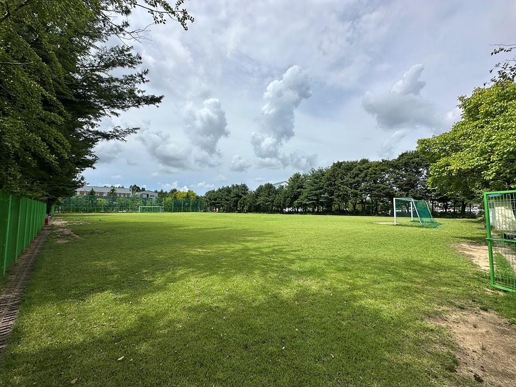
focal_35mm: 14
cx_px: 258
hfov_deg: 102.1
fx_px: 209
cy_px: 194
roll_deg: -0.4
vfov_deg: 85.7
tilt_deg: +5.0
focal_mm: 2.22
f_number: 2.2
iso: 50
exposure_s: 1/3401
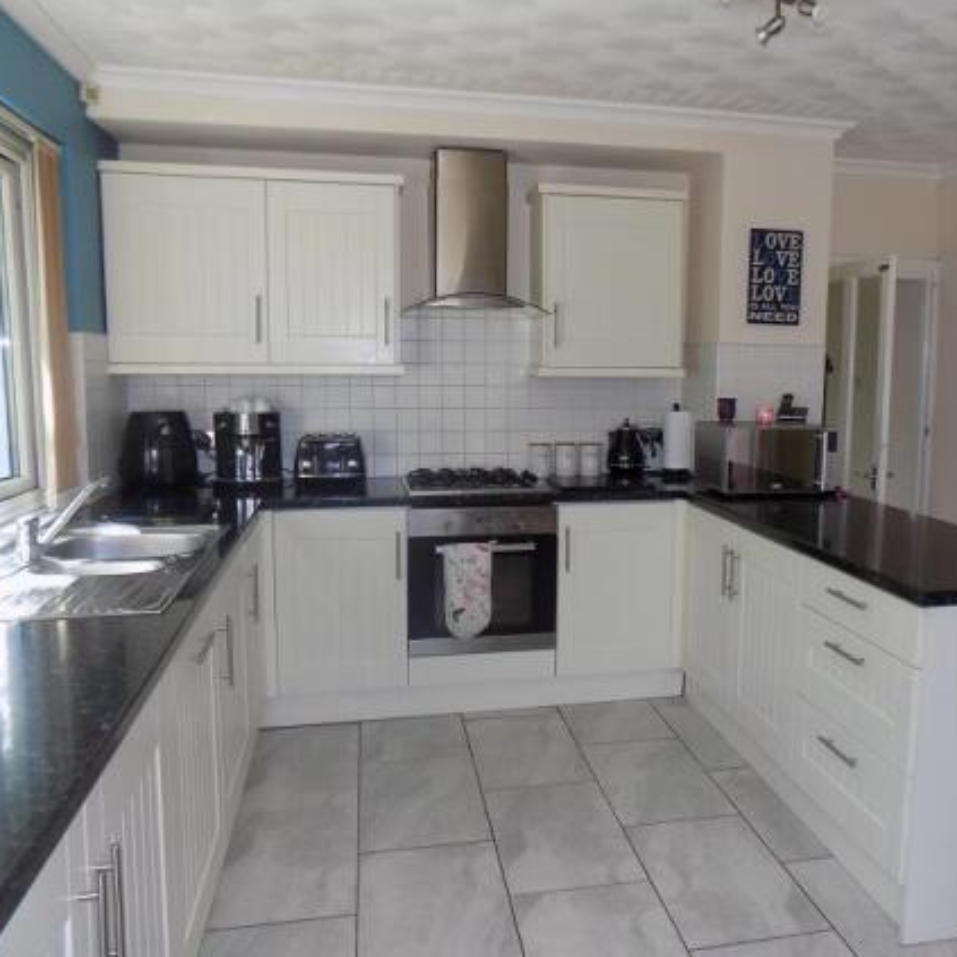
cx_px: 564
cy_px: 474
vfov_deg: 57.3
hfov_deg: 56.9
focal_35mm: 28
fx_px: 876
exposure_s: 1/30
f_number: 3.1
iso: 100
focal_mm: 4
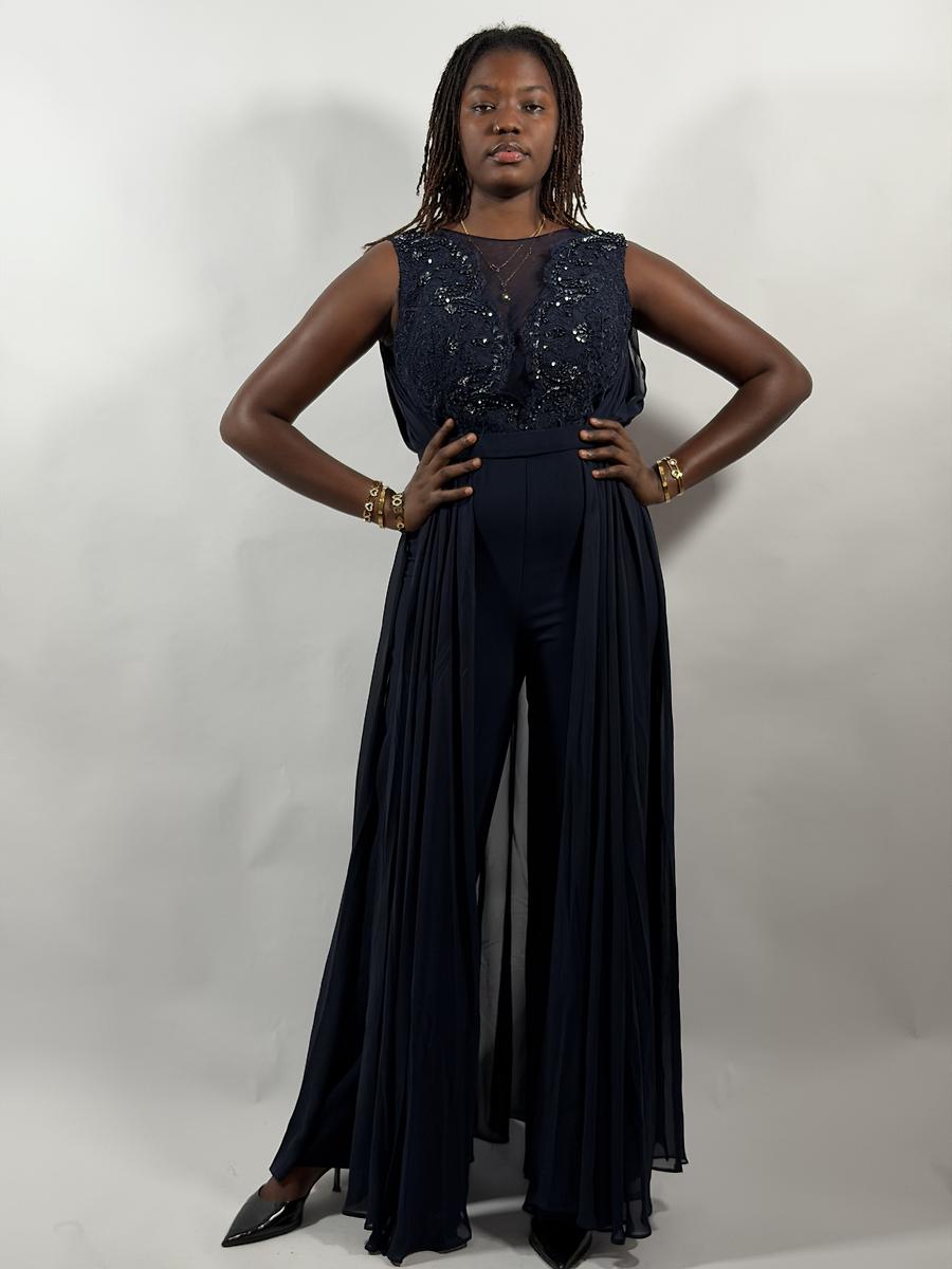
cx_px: 476
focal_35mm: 48
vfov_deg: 39.7
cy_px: 634
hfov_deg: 30.3
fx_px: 1760
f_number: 1.78
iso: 100
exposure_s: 1/108
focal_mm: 6.76
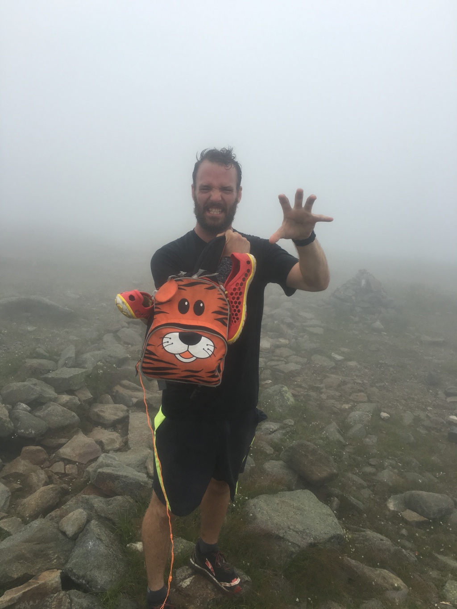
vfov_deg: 61.7
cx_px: 228
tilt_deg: -15.1
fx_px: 510
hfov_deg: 48.2
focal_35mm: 29
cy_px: 304
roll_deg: -2.0
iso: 25
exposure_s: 1/827
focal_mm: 4.15
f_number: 2.2
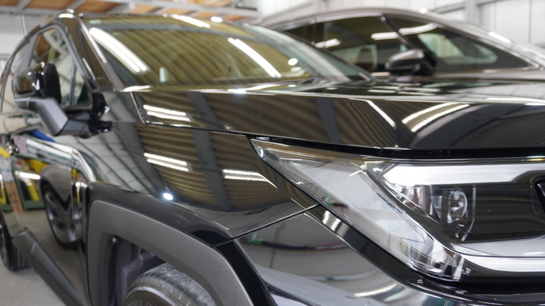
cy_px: 185
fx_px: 376
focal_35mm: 26
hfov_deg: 71.9
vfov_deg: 44.1
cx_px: 268
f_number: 3.5
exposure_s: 1/30
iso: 200
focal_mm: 16
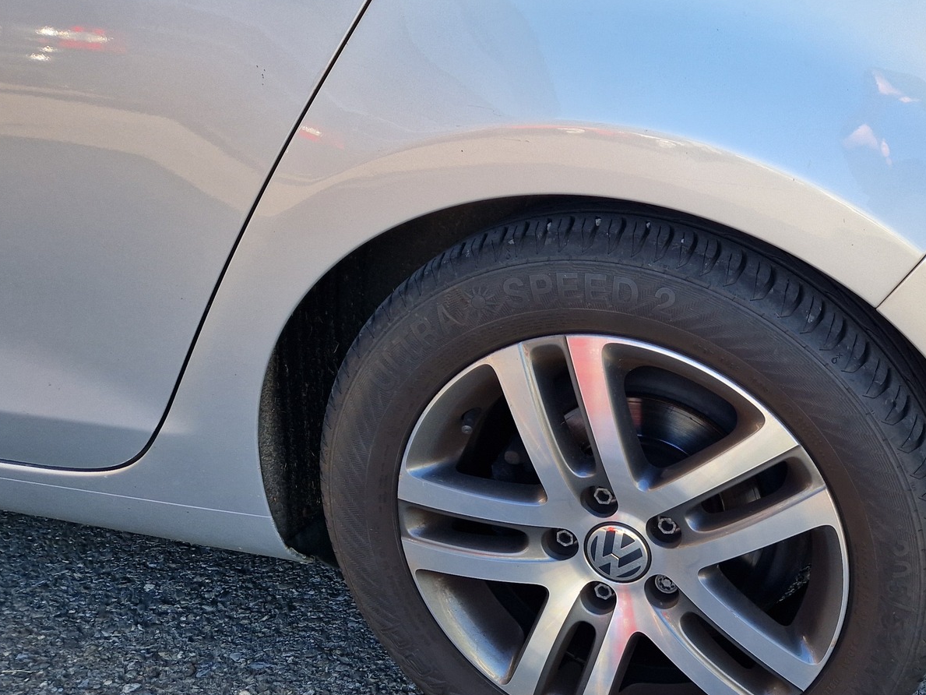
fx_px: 1043
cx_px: 724
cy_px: 422
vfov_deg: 36.7
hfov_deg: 45.7
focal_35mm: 39
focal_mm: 5.4
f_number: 1.8
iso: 50
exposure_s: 1/219
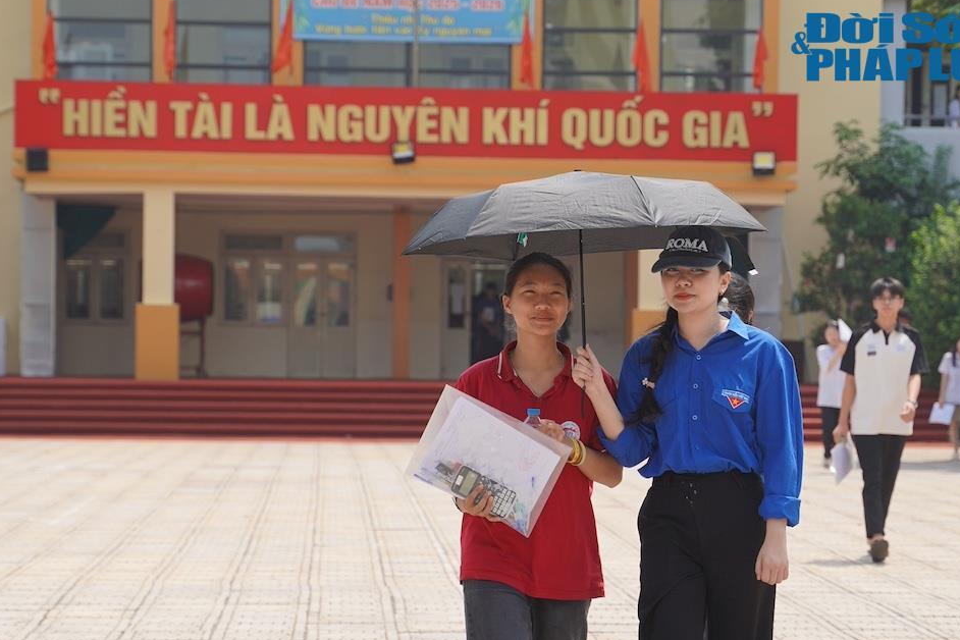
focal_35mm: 130
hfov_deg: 15.8
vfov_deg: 10.5
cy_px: 368
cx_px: 475
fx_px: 3466
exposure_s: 1/640
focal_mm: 68
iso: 100
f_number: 4.5
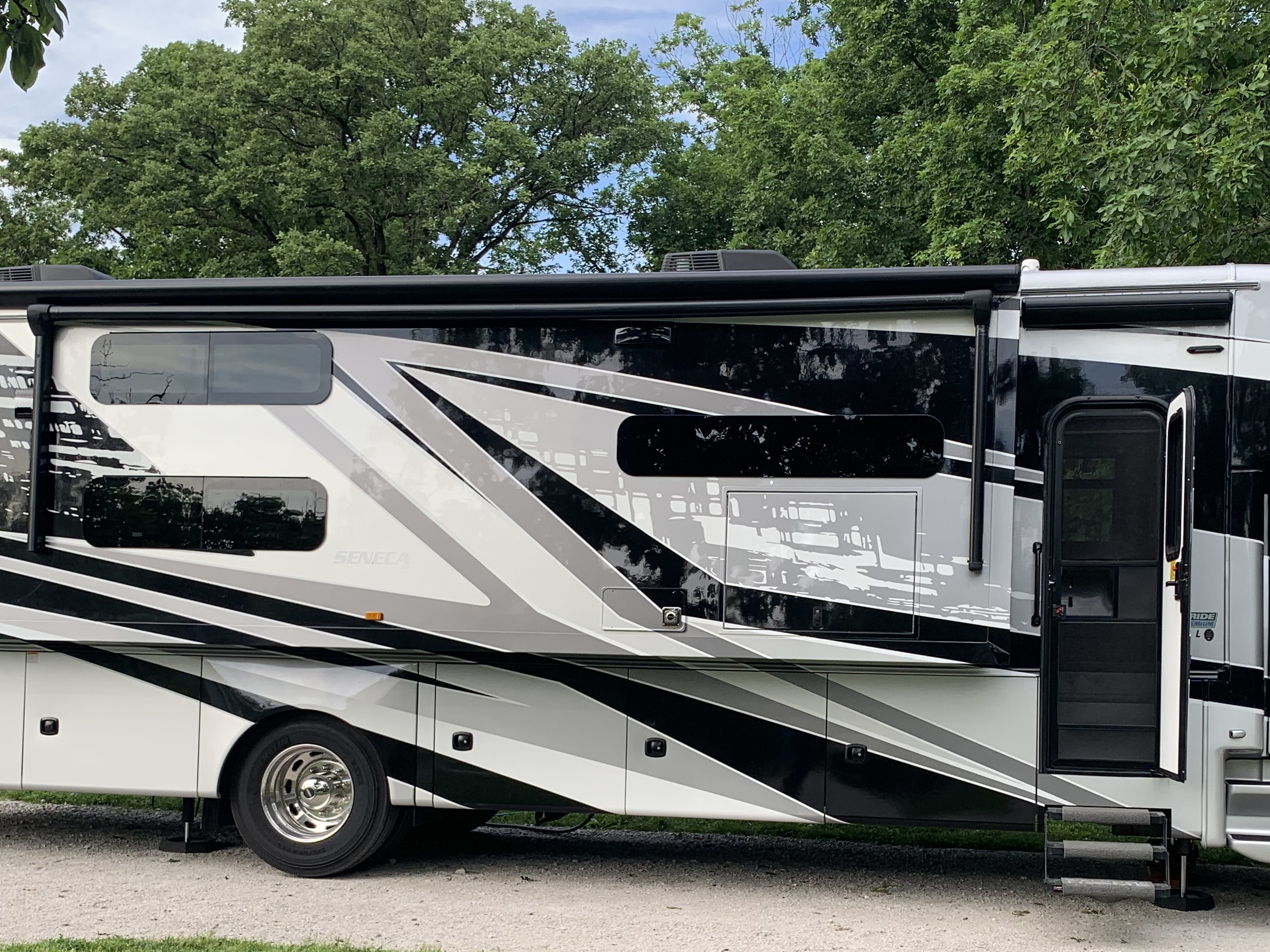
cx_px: 725
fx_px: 1614
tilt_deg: -3.7
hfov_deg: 42.8
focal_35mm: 44
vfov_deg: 32.5
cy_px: 651
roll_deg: -2.7
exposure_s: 1/549
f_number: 1.8
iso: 25
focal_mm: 4.25
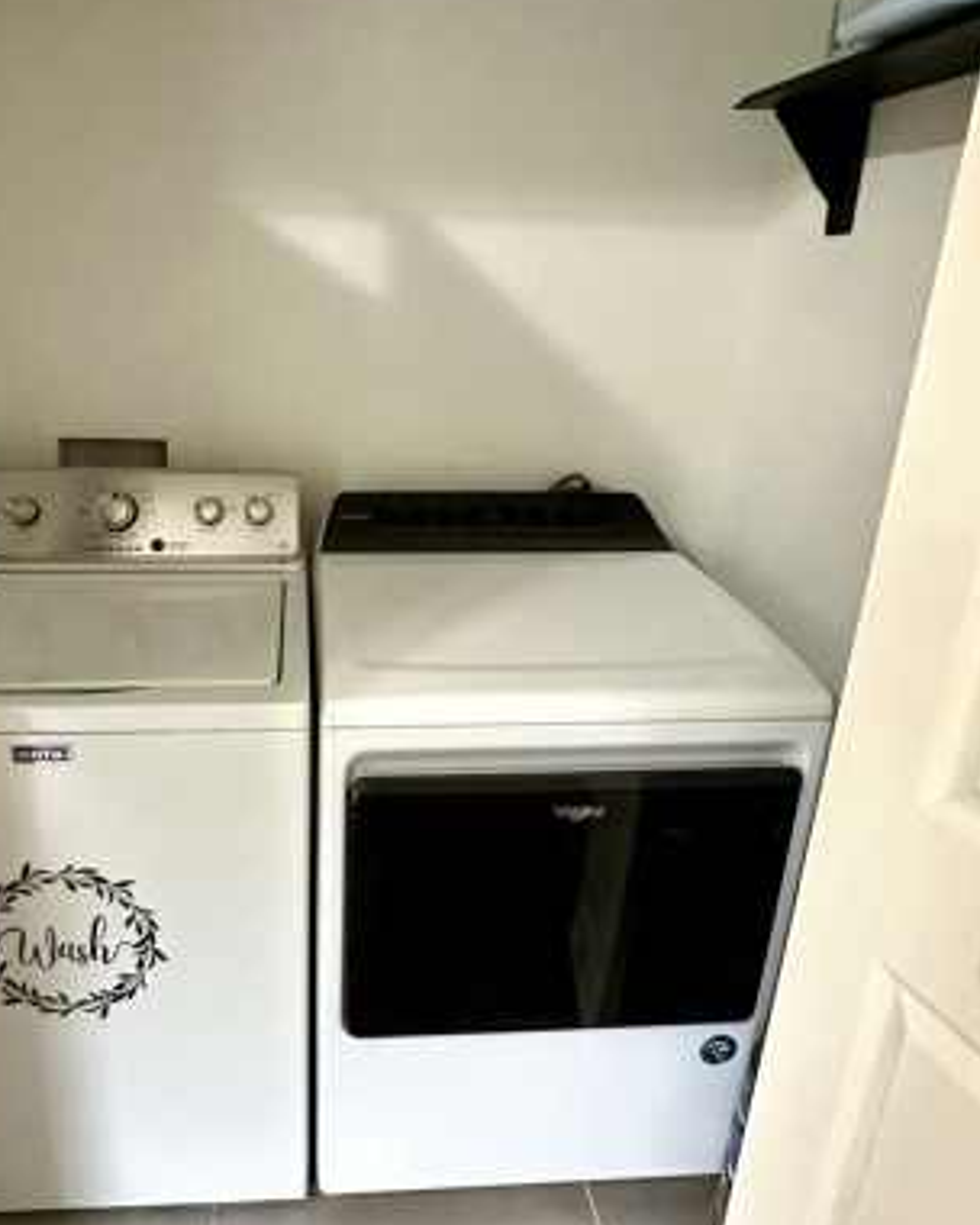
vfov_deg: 70.2
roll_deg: -1.9
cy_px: 563
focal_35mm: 24
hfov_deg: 57.8
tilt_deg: -17.0
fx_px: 870
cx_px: 348
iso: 640
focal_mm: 2.22
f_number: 2.2
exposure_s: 1/60
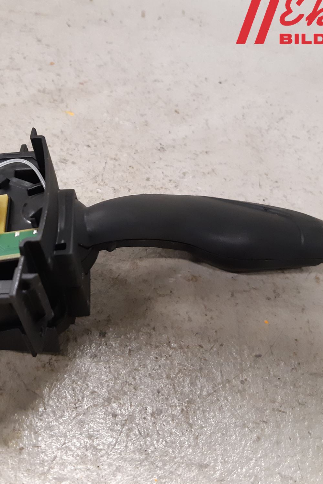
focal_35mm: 37
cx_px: 103
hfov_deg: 35.5
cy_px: 238
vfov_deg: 51.9
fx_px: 498
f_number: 1.7
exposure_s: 1/50
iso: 250
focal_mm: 3.93
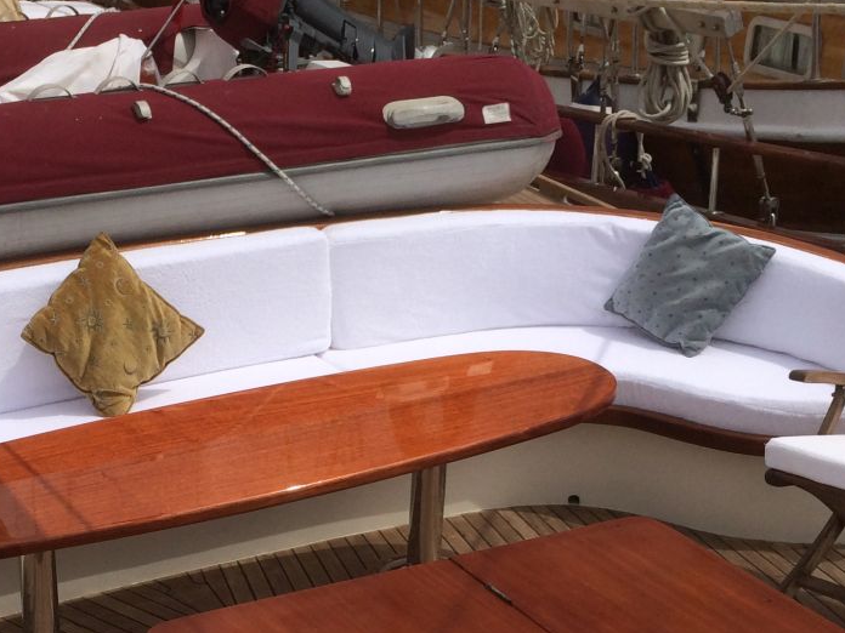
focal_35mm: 69
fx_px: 1684
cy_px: 580
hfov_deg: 27.8
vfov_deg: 20.8
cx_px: 220
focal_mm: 4.12
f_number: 2.2
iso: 40
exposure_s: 1/5882
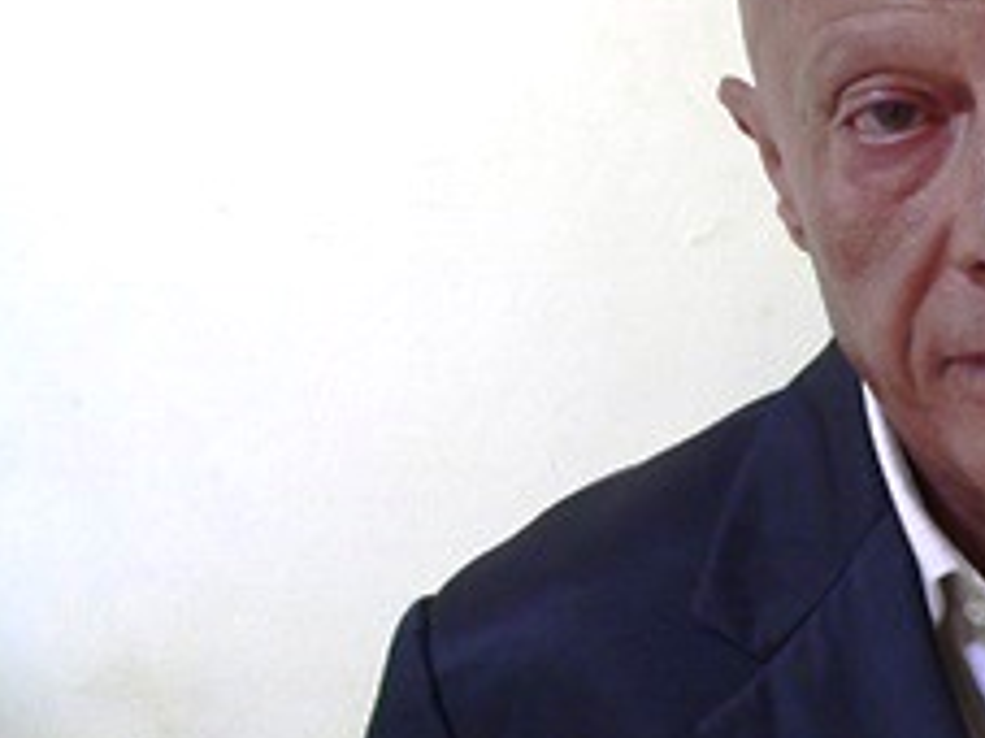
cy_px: 109
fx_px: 2019
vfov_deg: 20.4
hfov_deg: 26.1
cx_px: 963
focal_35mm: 71
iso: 200
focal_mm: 6
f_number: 2.8
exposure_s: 1/15
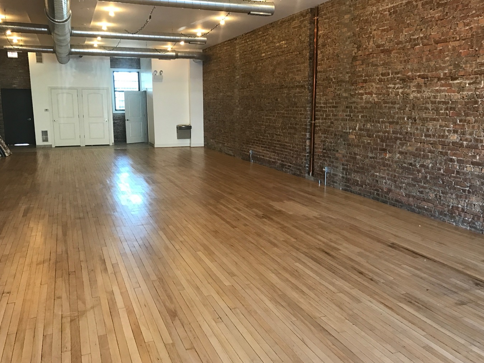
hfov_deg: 60.0
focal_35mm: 30
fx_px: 419
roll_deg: +1.2
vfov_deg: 46.8
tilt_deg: -10.5
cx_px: 247
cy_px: 183
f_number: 1.8
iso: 32
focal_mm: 3.99
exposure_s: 1/30
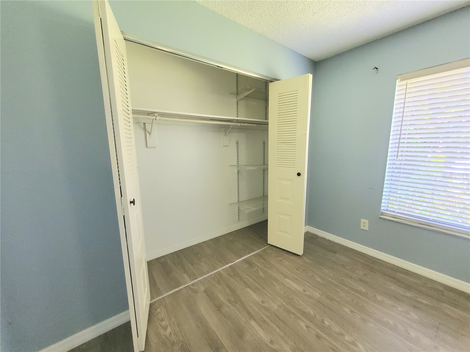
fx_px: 177
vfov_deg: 89.9
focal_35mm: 13
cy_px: 176
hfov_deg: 106.2
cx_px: 235
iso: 500
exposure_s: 1/60.2
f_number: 2.2
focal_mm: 1.8
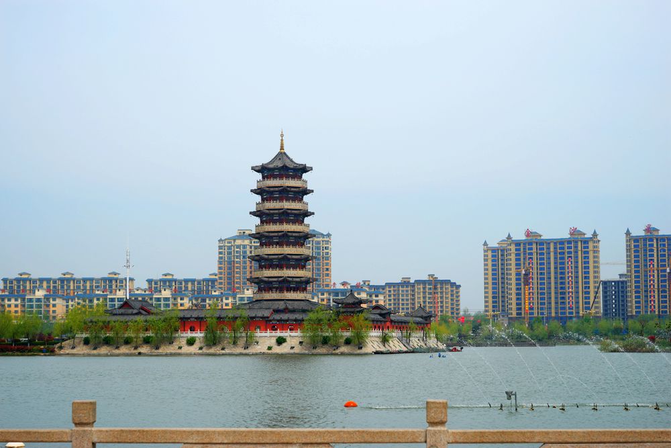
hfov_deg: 28.8
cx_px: 336
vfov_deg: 19.5
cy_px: 224
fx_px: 1305
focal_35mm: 70
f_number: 11
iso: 160
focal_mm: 70
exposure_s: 1/400
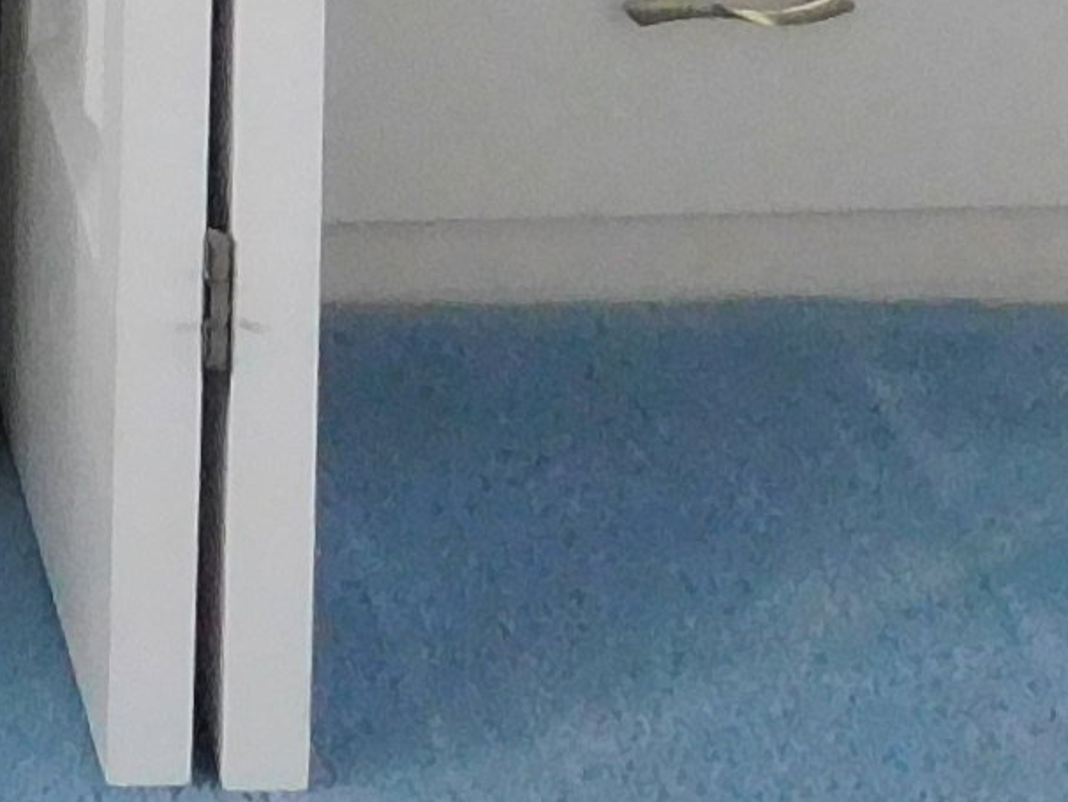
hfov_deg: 8.4
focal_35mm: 228
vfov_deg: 5.9
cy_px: -1870
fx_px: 7037
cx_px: -643
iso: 400
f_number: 3.2
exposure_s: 1/20
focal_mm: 5.3
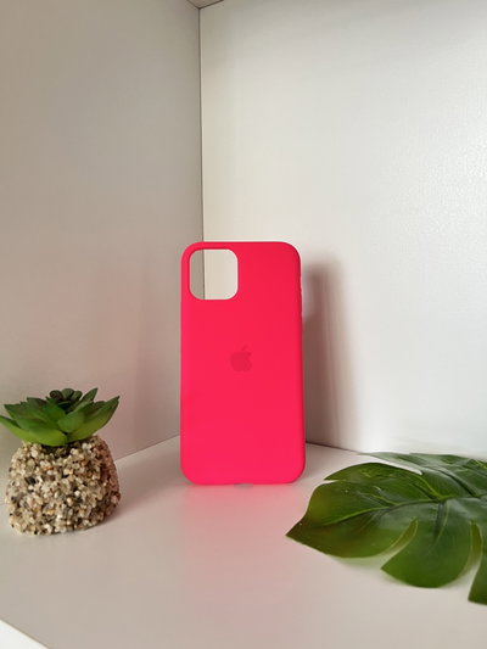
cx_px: 244
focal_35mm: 26
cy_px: 324
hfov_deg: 53.1
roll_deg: +1.9
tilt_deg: -6.0
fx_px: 488
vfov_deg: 67.3
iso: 250
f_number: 1.5
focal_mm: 5.7
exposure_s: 1/60
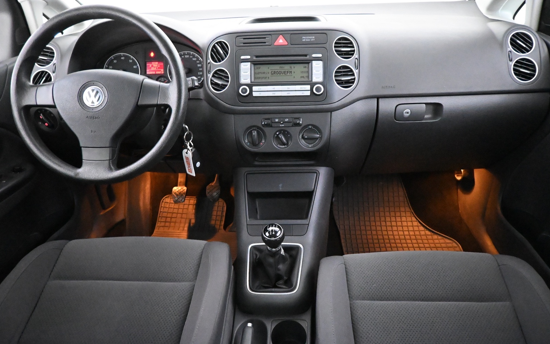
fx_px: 375
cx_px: 279
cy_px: 165
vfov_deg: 49.3
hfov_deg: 72.5
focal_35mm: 25
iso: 12800
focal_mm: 16
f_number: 3.5
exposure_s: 1/50
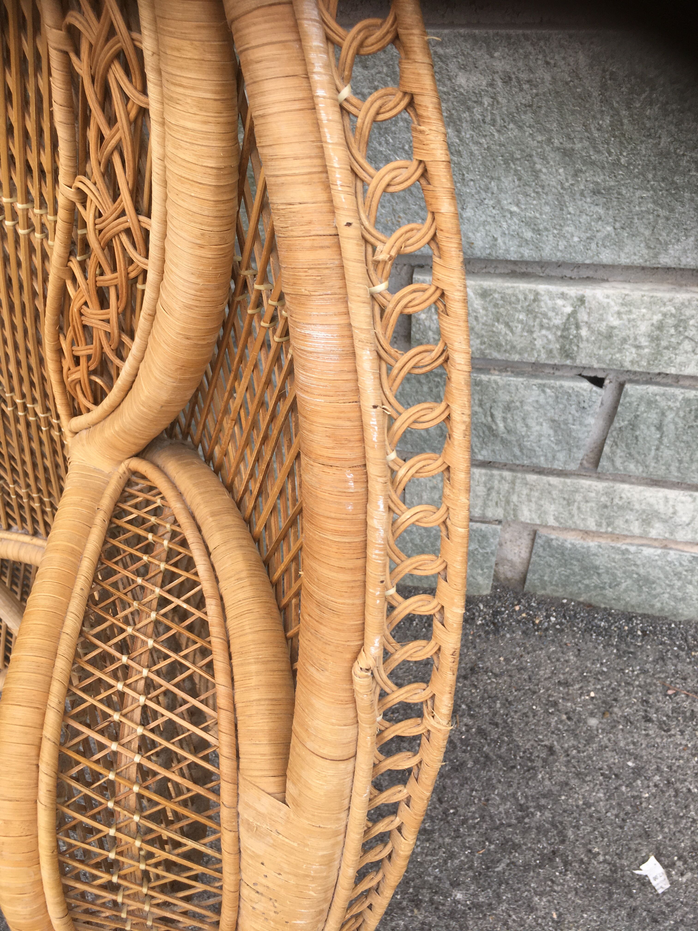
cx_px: 349
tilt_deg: -56.1
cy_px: 466
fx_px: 780
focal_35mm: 29
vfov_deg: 61.7
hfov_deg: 48.2
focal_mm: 4.15
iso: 25
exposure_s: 1/268
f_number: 2.2
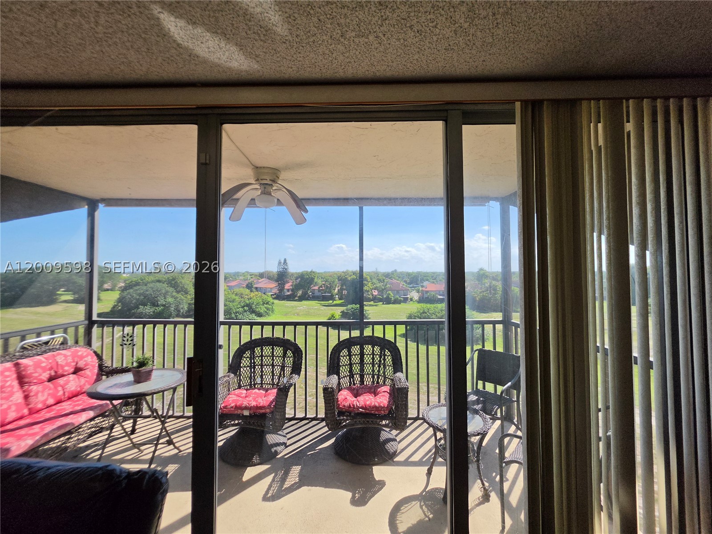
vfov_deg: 89.9
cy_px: 267
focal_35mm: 13
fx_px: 267
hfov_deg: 106.2
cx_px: 356
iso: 50
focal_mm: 2.2
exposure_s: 1/2000
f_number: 1.9
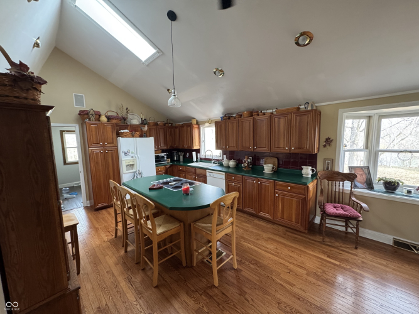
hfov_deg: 102.1
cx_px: 210
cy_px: 157
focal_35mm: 14
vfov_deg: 85.7
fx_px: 169
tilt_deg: -7.2
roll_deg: +1.7
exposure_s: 1/60
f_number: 2.2
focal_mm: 2.22
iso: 250
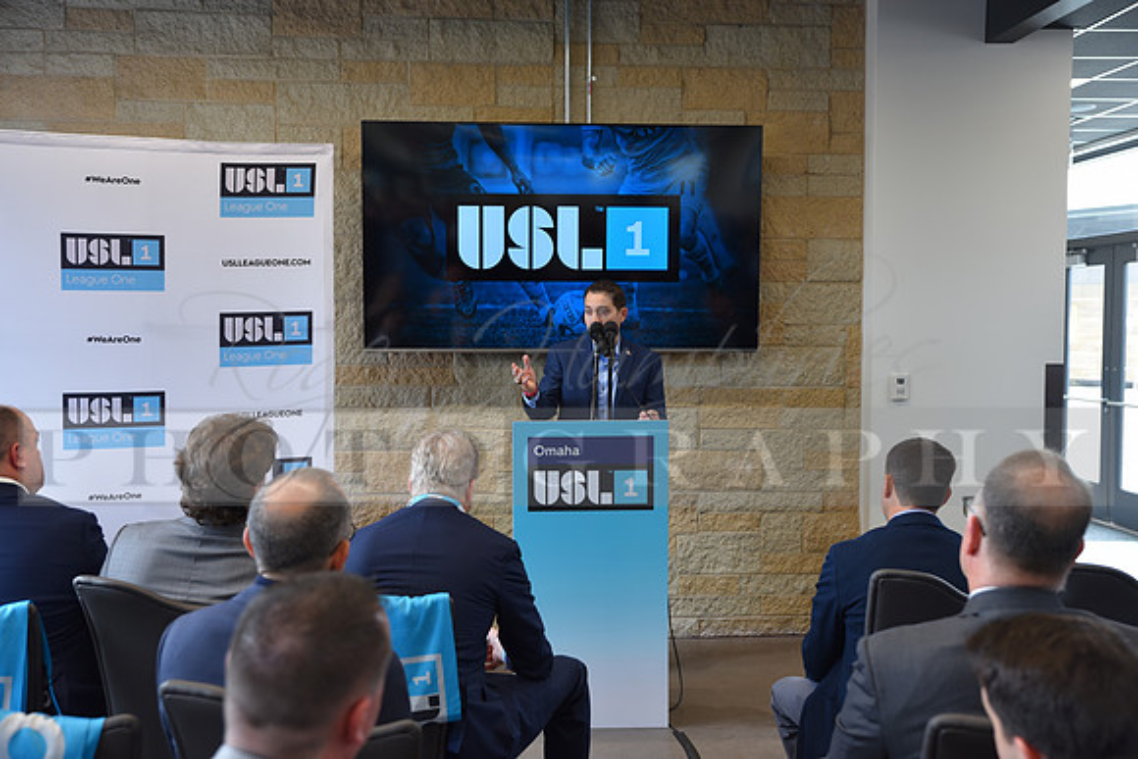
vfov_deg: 31.9
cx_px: 569
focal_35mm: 42
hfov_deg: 46.4
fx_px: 1328
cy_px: 380
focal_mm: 42
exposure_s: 1/60
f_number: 3.5
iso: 400
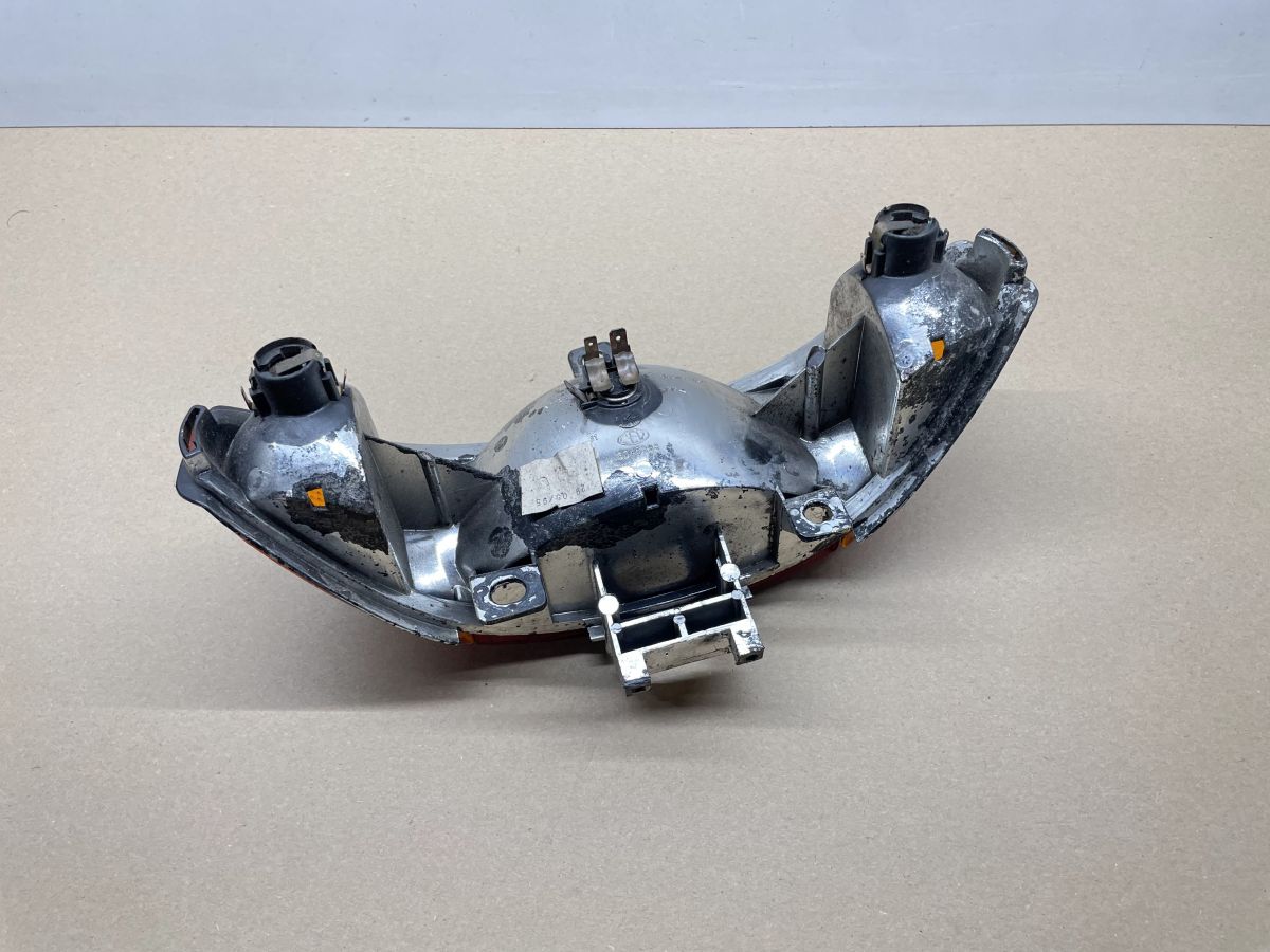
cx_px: 635
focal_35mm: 26
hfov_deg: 67.3
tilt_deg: -59.6
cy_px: 476
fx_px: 954
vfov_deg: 53.1
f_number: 1.6
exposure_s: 1/100
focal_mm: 4.2
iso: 80
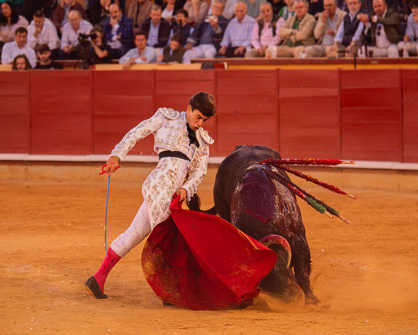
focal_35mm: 192
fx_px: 2370
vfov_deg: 8.1
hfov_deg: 10.1
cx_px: 205
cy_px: 168
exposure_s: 1/640
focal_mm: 170.1
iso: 12800
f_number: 5
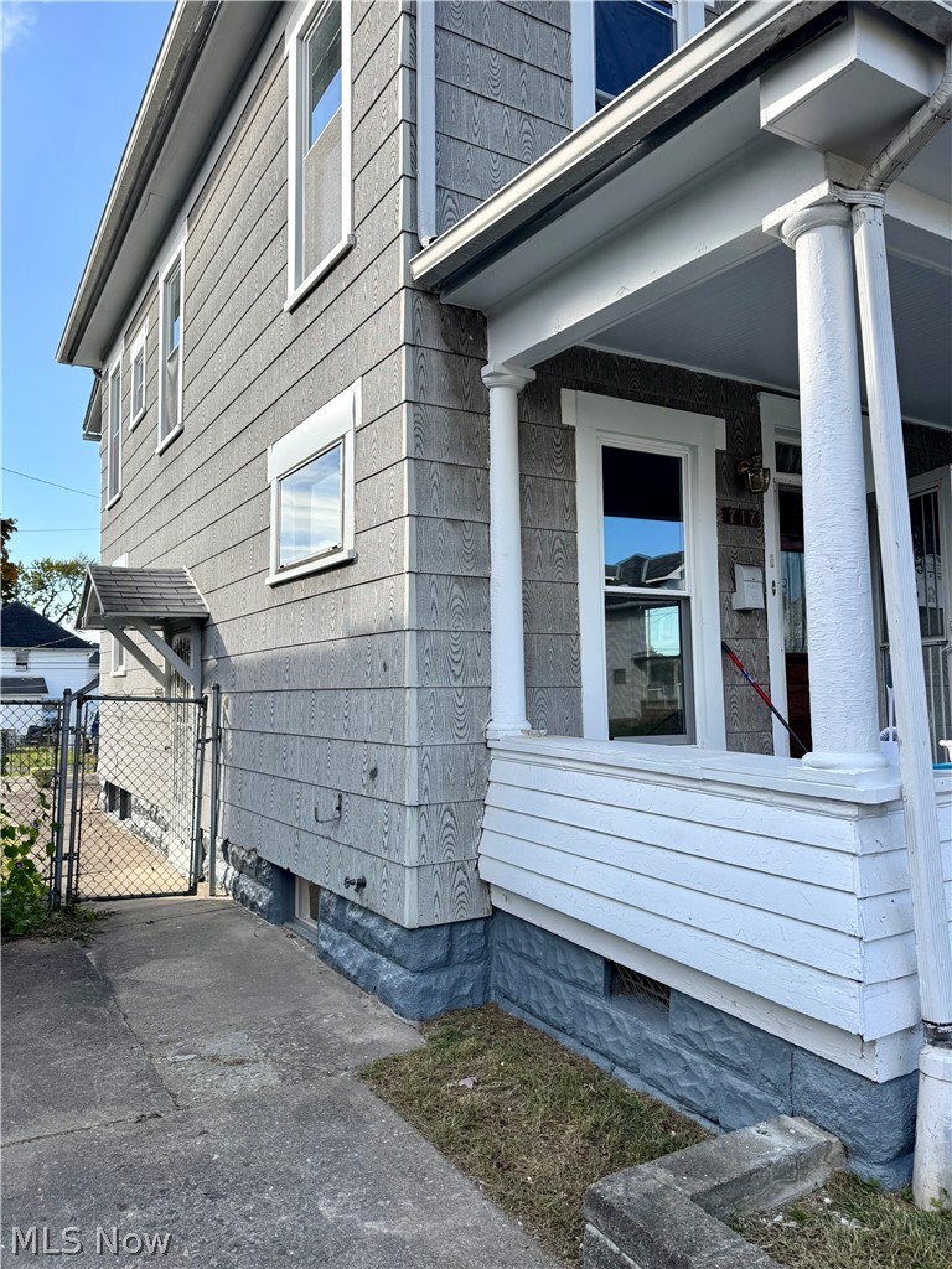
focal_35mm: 24
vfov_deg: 71.6
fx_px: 880
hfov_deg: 56.8
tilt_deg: +2.5
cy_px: 634
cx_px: 476
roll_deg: +0.7
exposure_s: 1/1767
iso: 80
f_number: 1.78
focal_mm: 6.76
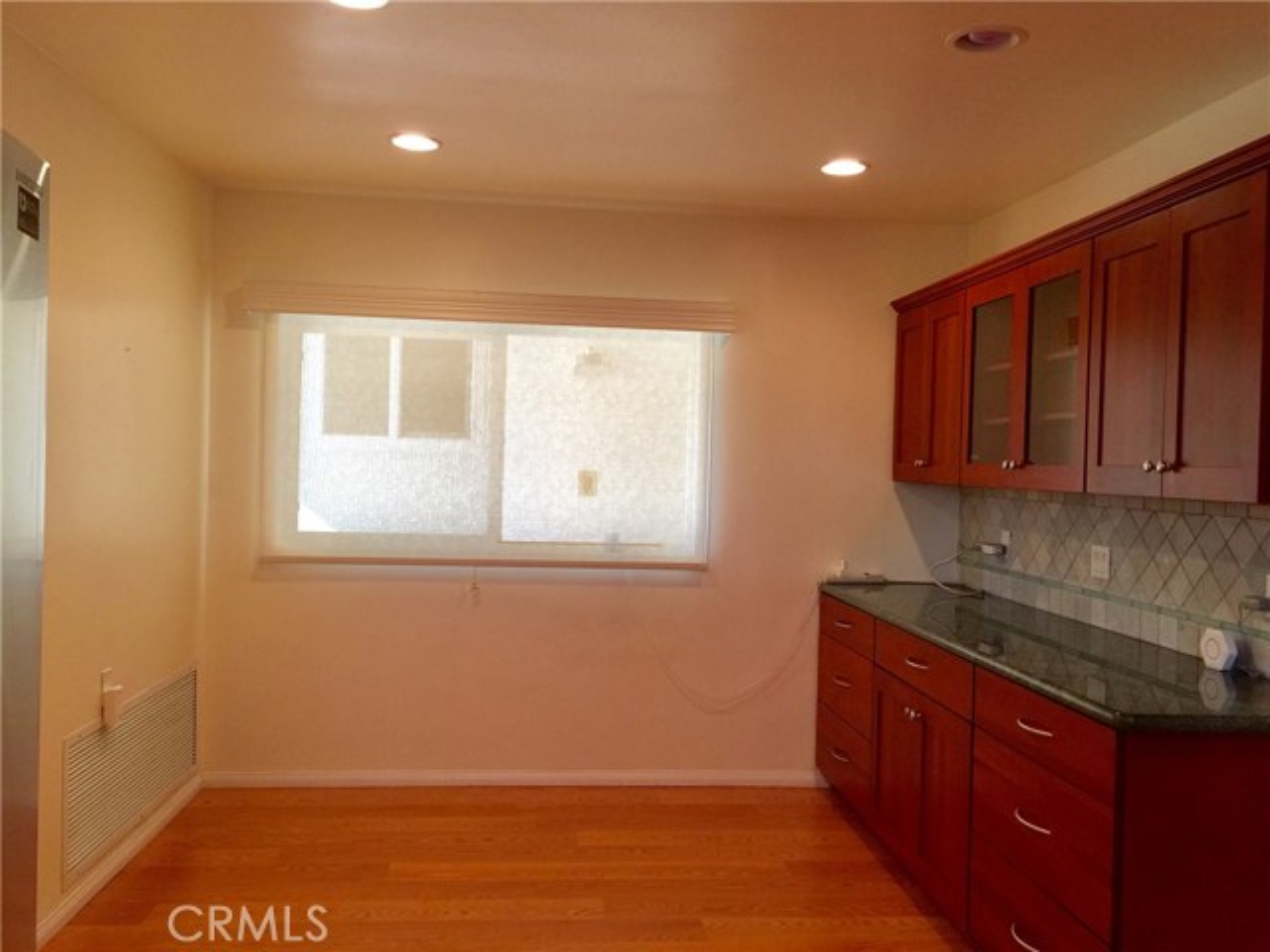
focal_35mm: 29
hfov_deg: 61.7
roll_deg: -2.6
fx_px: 1064
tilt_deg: -0.5
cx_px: 635
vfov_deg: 48.2
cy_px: 476
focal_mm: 4.15
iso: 40
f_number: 2.2
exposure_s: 1/40
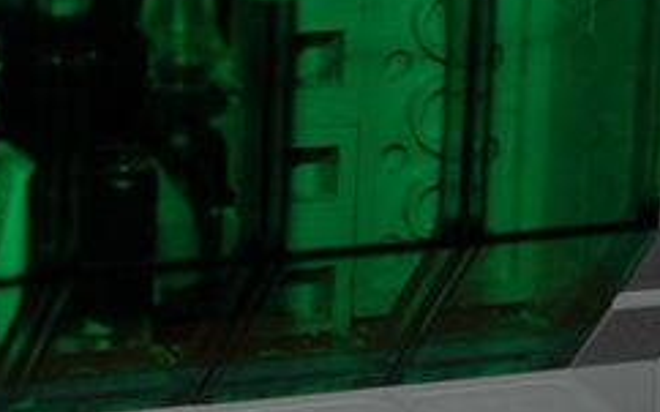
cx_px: 139
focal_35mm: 339
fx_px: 6095
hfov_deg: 6.2
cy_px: -1
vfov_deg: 3.9
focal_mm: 70
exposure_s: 1/60
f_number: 4.5
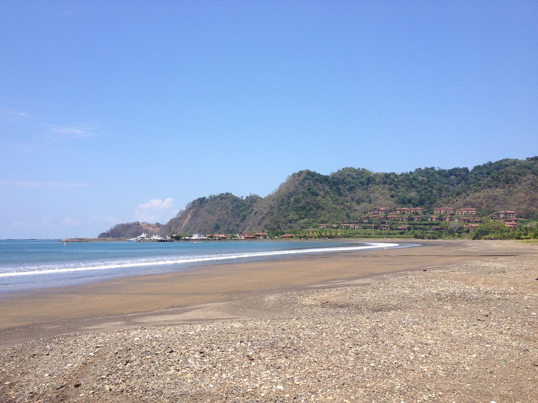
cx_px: 269
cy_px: 202
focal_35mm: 35
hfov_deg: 52.6
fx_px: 544
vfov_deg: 40.7
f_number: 2.4
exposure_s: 1/1842
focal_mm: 4.28
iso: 50
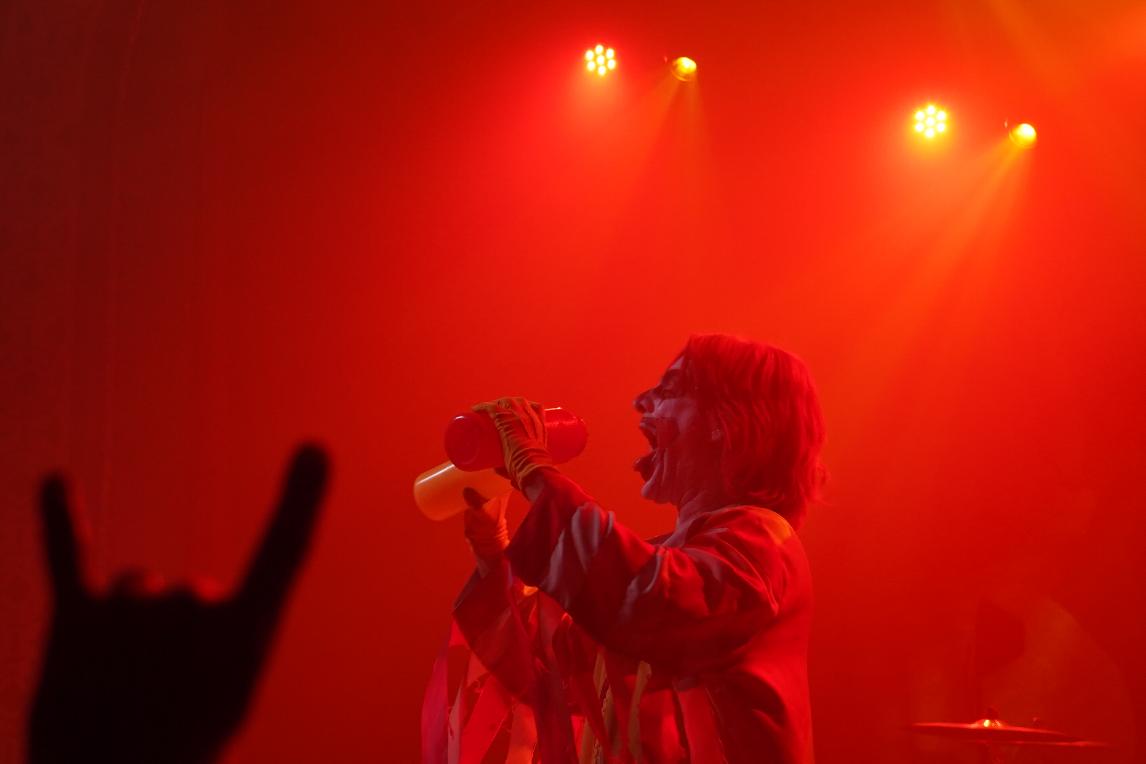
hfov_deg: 28.9
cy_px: 369
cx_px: 326
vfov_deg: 19.7
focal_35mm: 69
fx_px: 2196
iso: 2000
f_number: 4
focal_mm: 43
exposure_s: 1/160
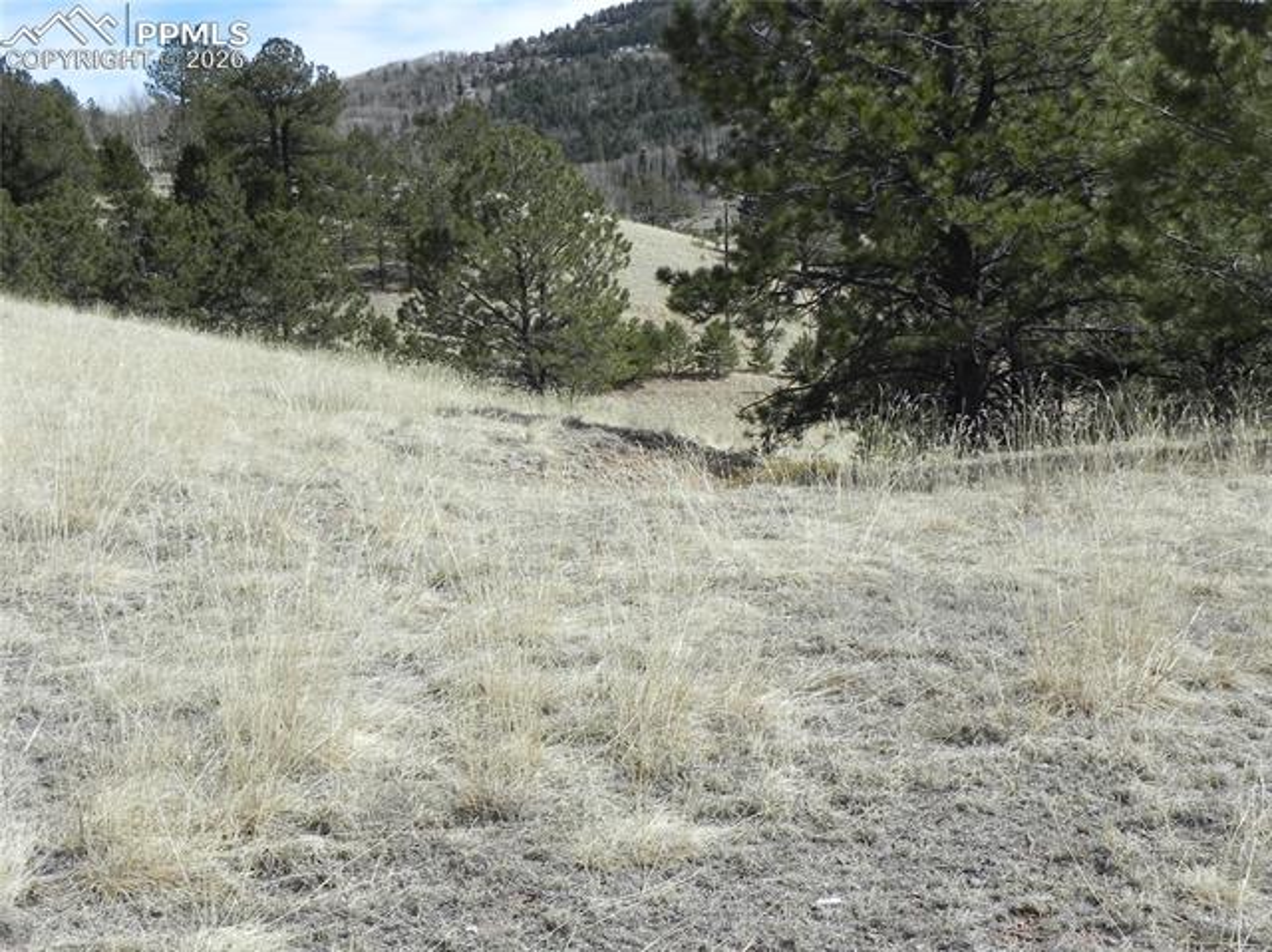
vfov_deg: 31.5
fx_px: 1689
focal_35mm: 46
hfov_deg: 41.3
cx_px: 636
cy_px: 476
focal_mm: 8.2
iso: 160
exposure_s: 1/394
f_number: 7.1
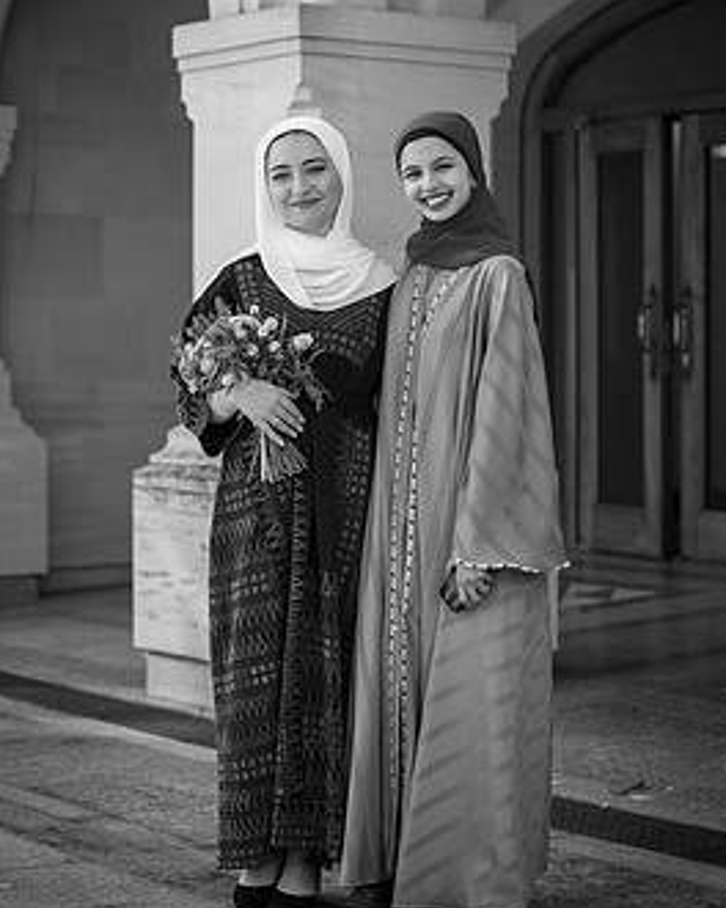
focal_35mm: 128
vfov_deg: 15.0
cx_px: 363
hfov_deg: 12.1
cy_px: 396
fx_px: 3438
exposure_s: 1/1000
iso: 100
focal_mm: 100
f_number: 2.8
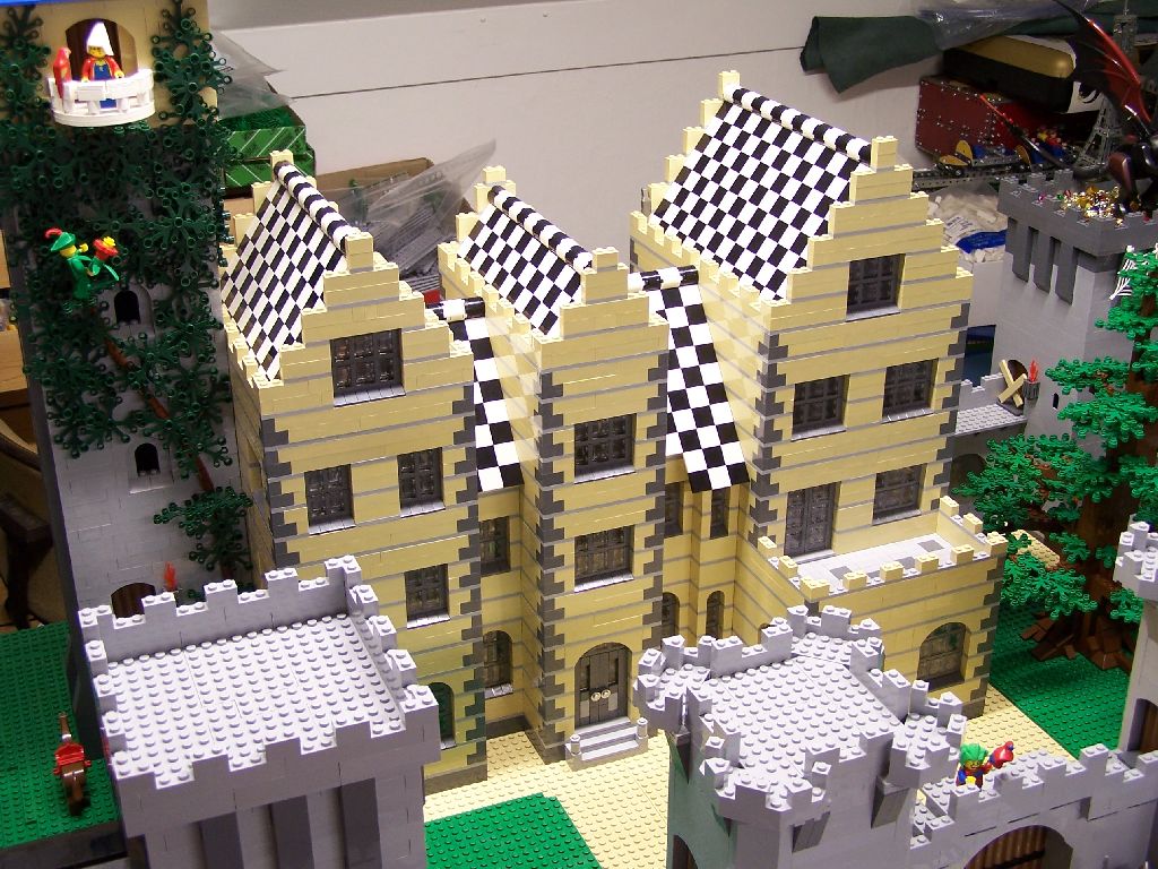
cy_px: 434
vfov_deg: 30.3
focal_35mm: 48
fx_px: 1606
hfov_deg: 39.7
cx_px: 579
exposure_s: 1/6
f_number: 3
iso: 80
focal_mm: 8
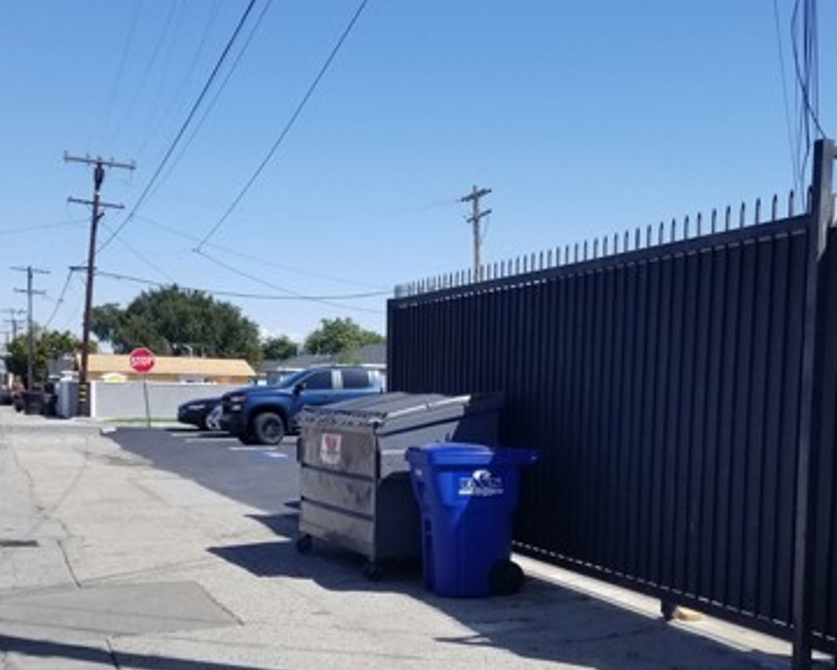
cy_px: 485
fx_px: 1115
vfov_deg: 32.9
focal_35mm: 45
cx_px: 510
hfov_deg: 40.9
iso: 50
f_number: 1.7
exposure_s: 1/2488
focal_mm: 4.3
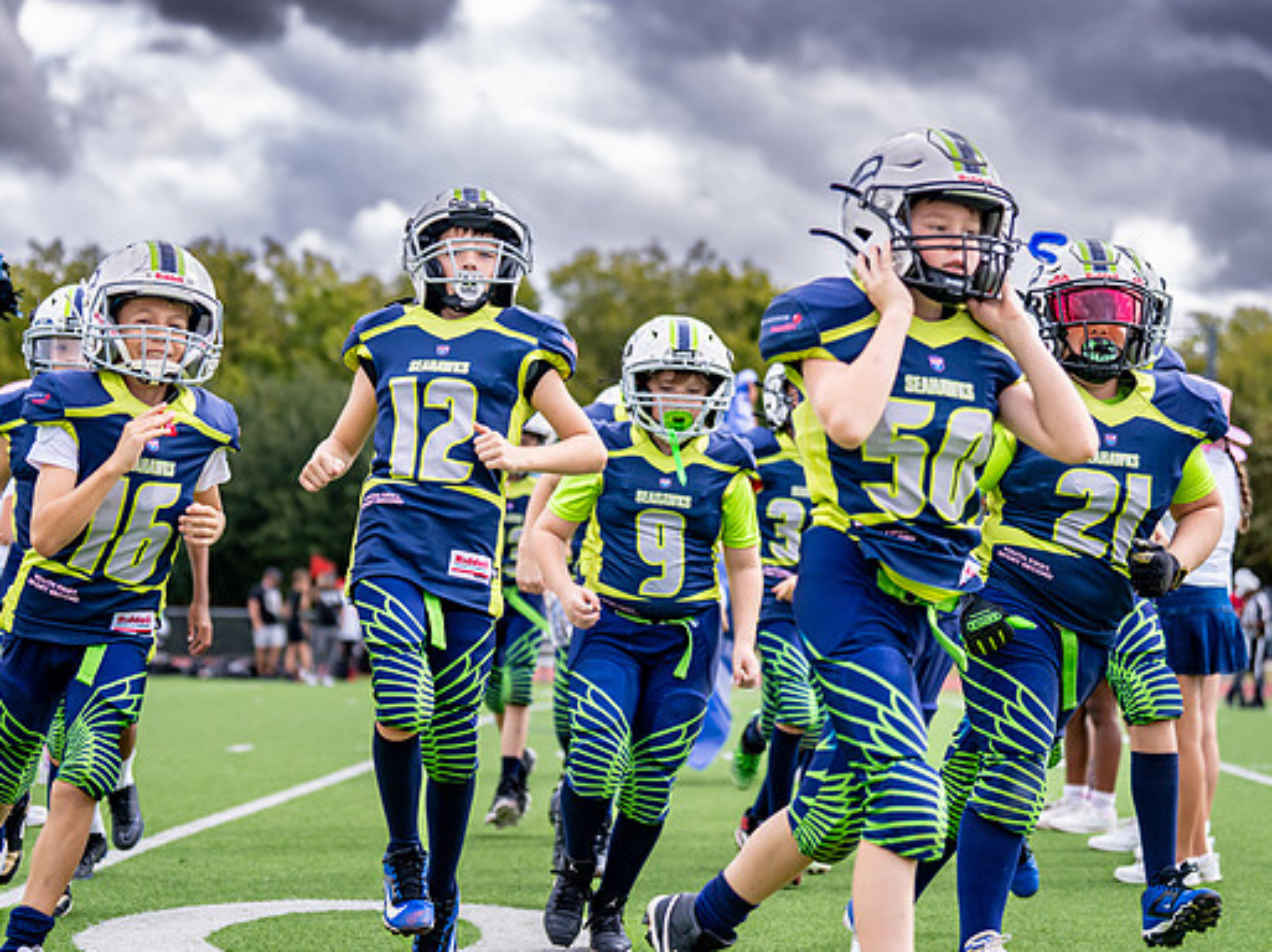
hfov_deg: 22.8
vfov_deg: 17.1
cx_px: 583
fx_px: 3158
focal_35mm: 86
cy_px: 422
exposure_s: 1/2500
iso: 320
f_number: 2.8
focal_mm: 70
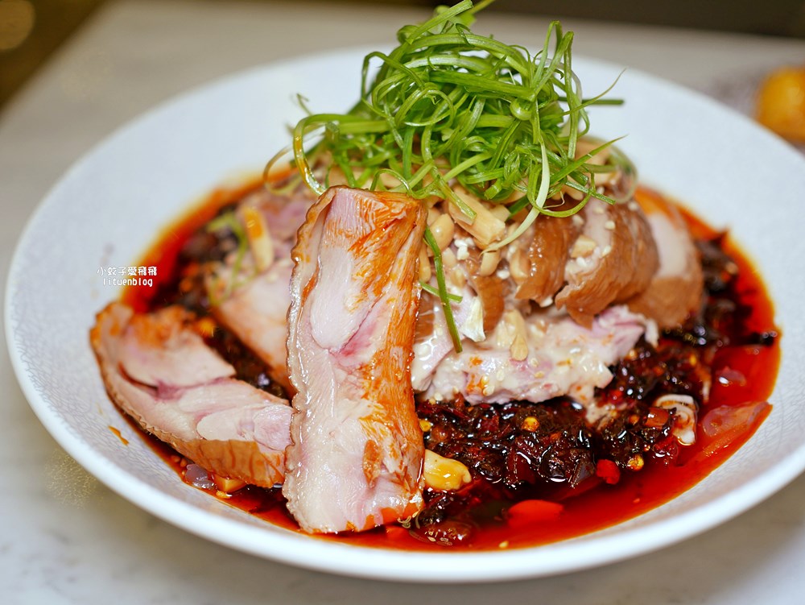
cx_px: 402
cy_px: 302
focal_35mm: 50
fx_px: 1163
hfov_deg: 38.2
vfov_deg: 29.1
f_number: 1.8
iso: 200
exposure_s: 1/160
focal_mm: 25
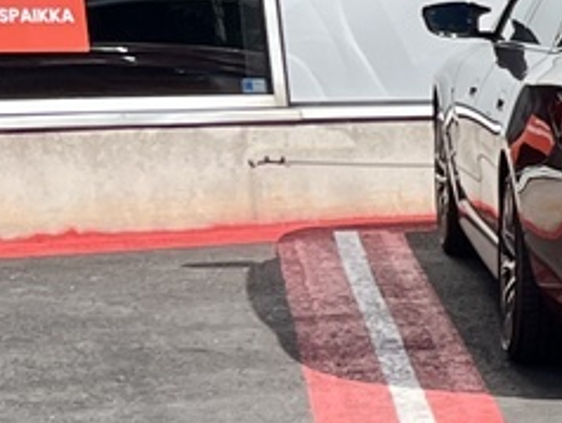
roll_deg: +0.4
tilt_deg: -11.4
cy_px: 551
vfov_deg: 9.3
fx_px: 2552
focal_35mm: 157
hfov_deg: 10.0
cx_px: 1575
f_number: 1.6
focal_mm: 5.1
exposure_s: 1/3049
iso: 50
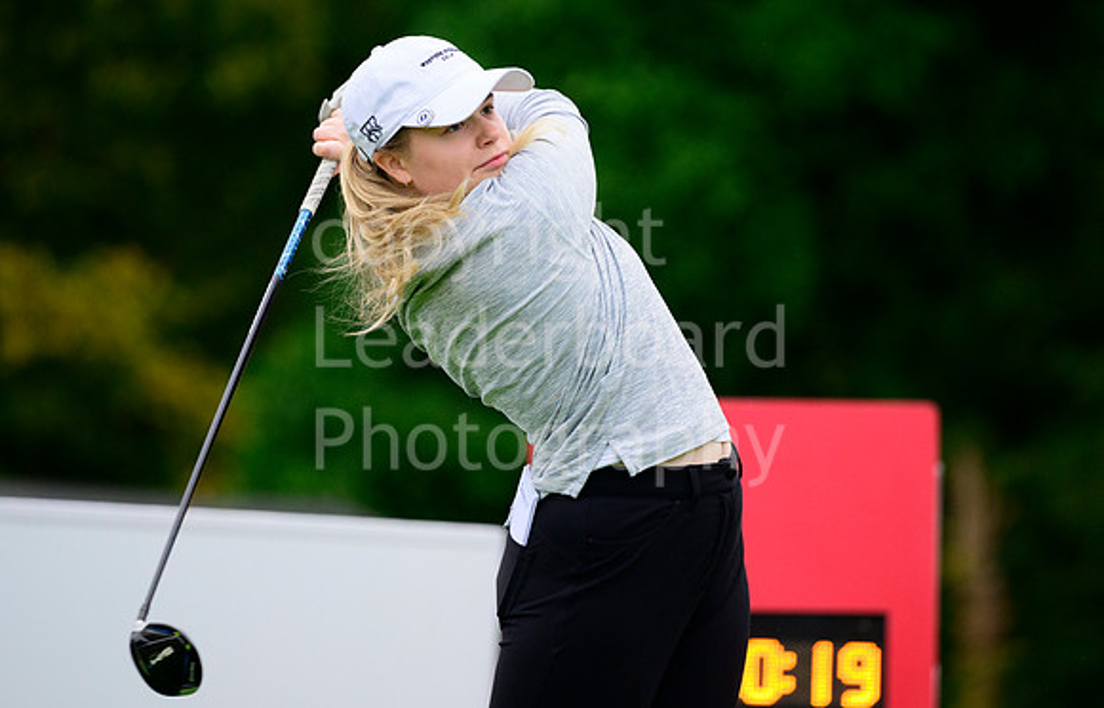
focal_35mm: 265
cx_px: 575
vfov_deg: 5.1
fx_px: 8022
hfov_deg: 7.9
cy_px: 243
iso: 2000
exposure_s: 1/1250
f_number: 2.8
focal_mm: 200
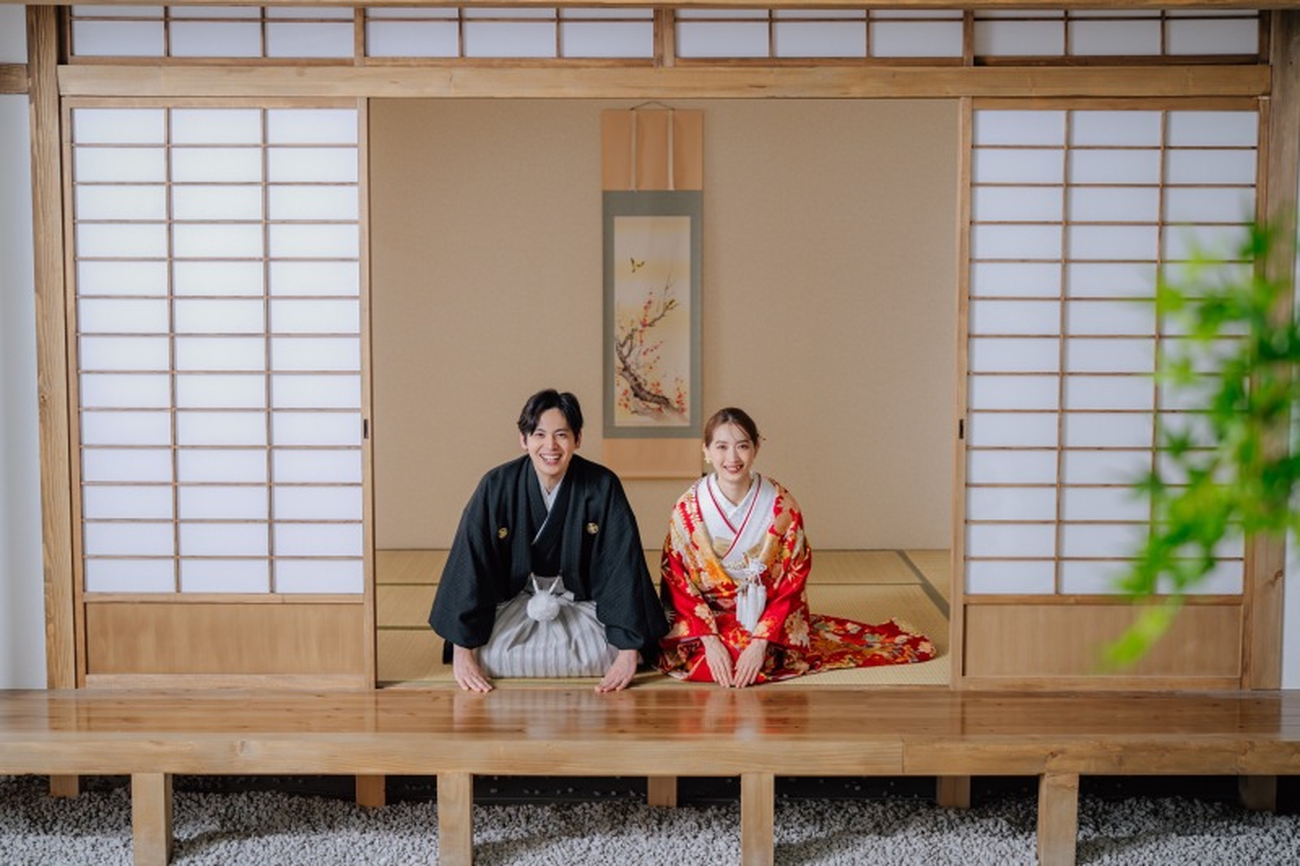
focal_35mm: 50
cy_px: 433
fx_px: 1805
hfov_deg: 39.6
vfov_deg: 27.0
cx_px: 650
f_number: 2.2
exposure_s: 1/125
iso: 200
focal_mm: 50
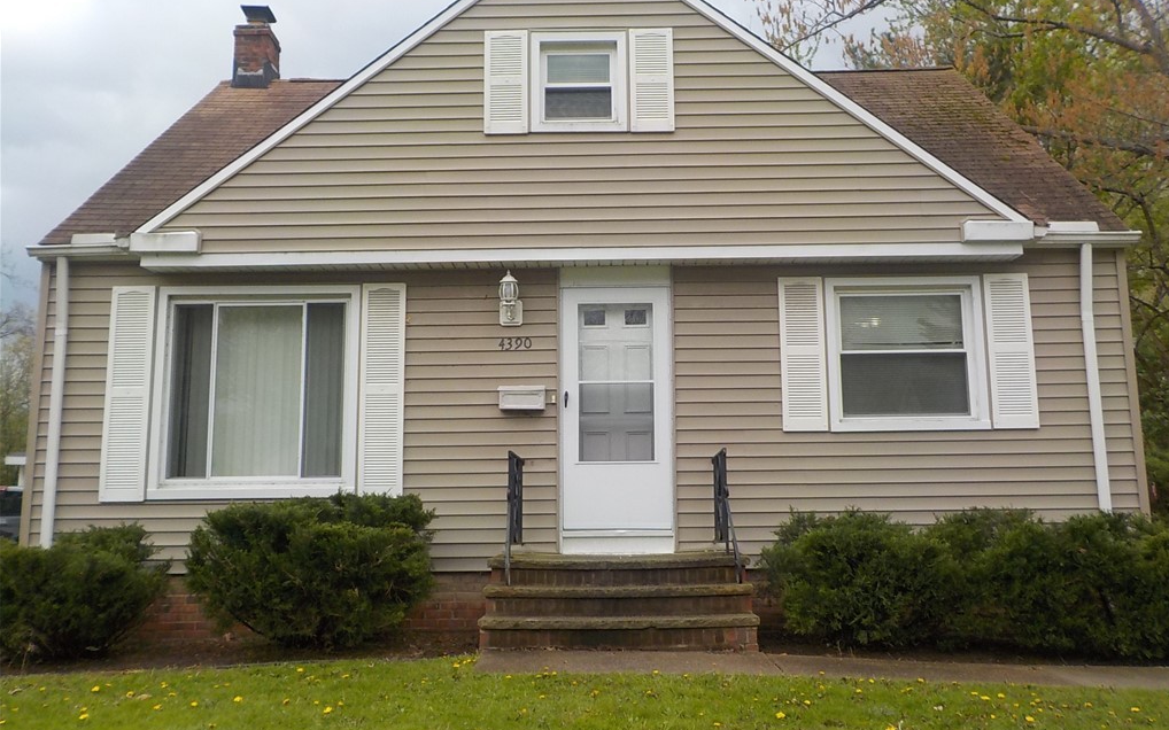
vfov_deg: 39.4
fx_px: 1019
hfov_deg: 59.7
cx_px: 587
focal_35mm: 32
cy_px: 351
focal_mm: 4.1
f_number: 3.3
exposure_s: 1/80
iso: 125
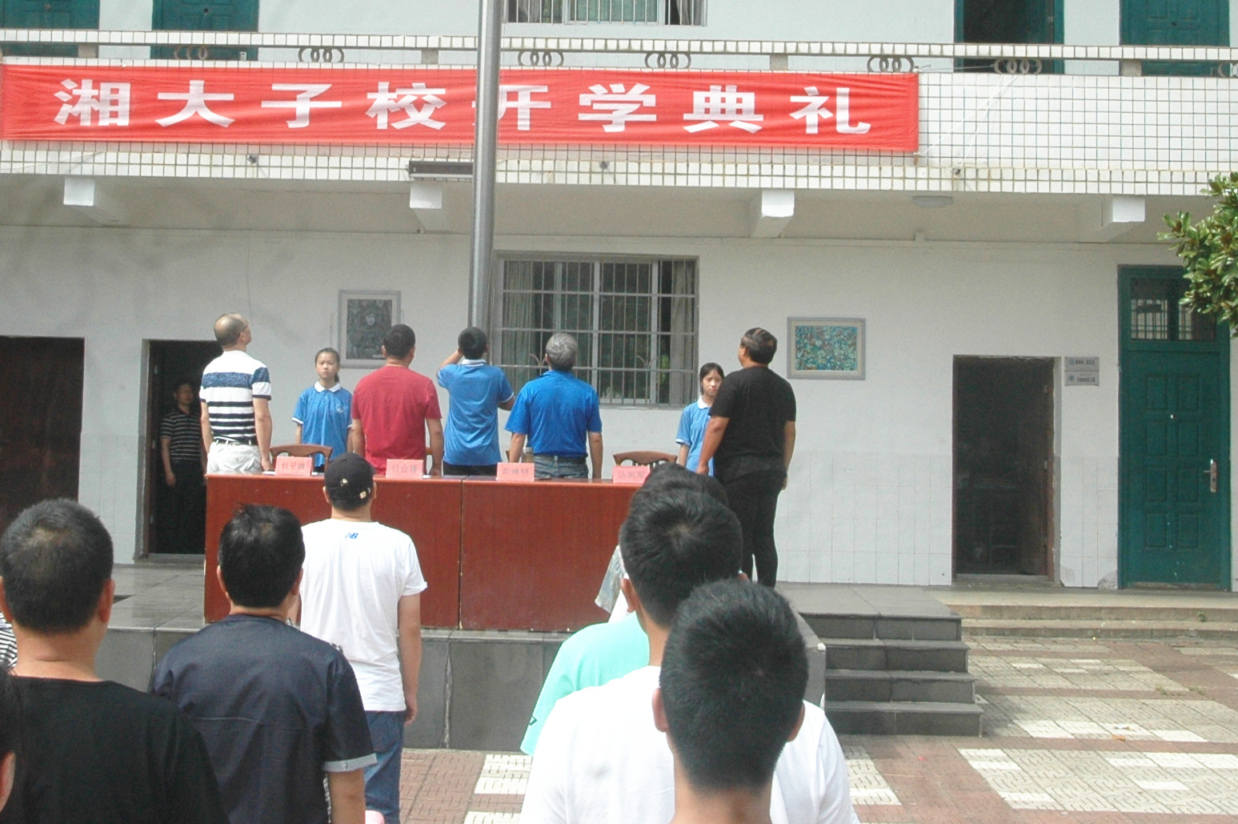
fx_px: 2405
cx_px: 499
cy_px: 135
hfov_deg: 28.8
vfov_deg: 19.2
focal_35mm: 70
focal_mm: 24
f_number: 9
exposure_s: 1/320
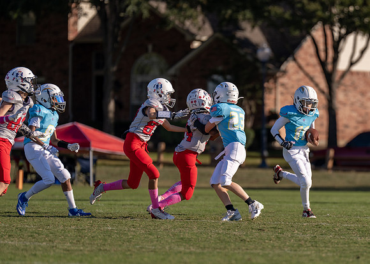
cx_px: 289
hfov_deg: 5.5
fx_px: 3855
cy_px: 167
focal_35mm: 367
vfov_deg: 3.9
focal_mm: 200
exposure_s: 1/2000
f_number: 2.8
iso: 100
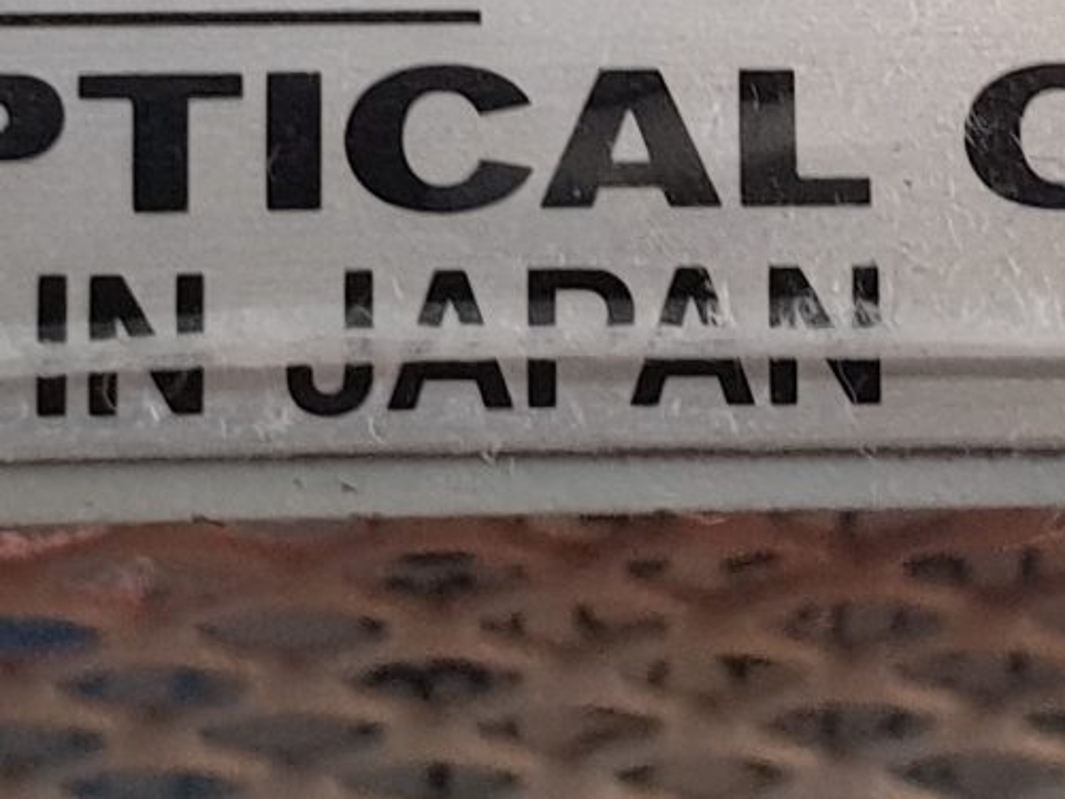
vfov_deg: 11.0
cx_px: 545
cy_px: -121
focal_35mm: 133
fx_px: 4092
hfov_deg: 14.8
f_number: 2.4
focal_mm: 4.3
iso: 400
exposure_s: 1/50
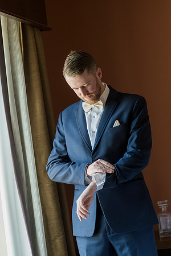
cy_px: 128
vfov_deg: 19.5
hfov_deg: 13.0
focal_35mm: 105
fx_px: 748
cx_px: 86
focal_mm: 105
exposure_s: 1/640
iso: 2500
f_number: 3.5
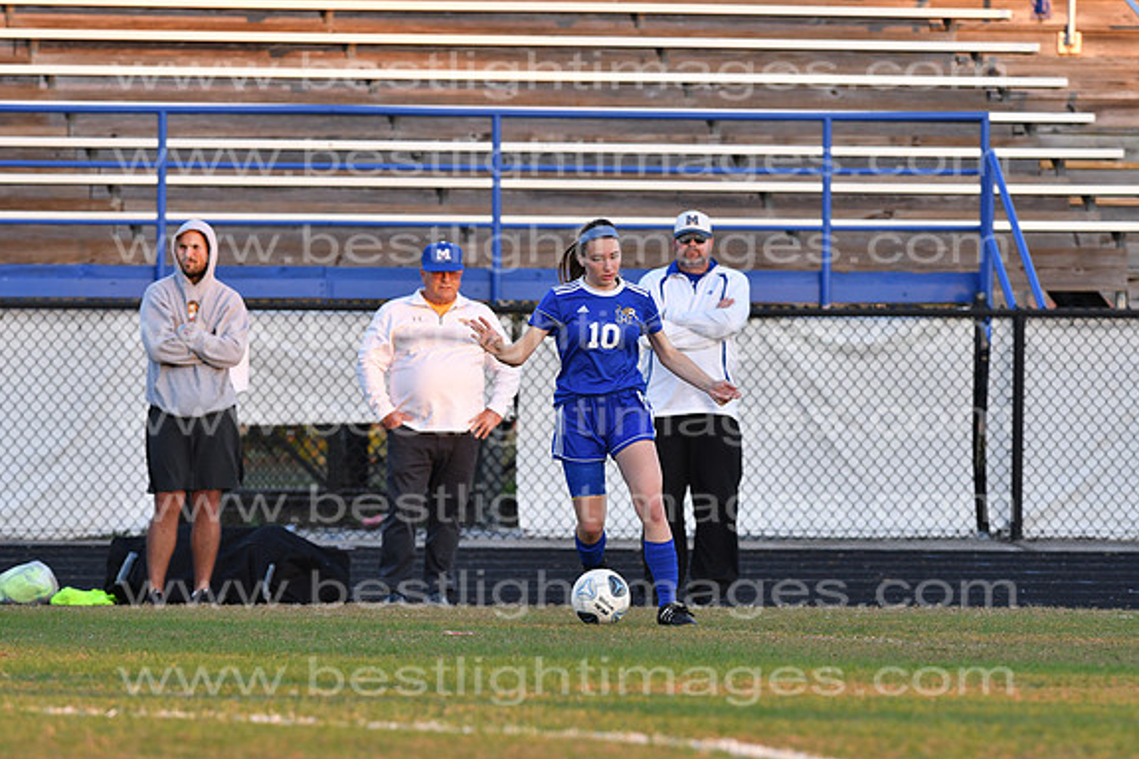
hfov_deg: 4.6
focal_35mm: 453
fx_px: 14331
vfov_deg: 3.0
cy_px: 379
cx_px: 568
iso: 800
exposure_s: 1/500
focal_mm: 300
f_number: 5.6
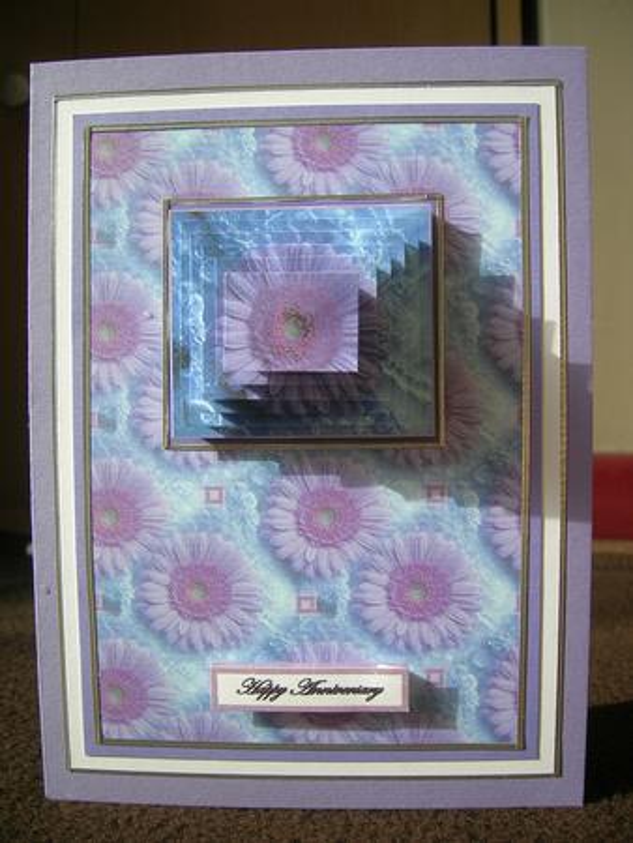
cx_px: 316
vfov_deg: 52.6
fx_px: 853
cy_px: 422
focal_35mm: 35
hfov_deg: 40.7
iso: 50
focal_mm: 5.4
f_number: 2.8
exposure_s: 1/96.5
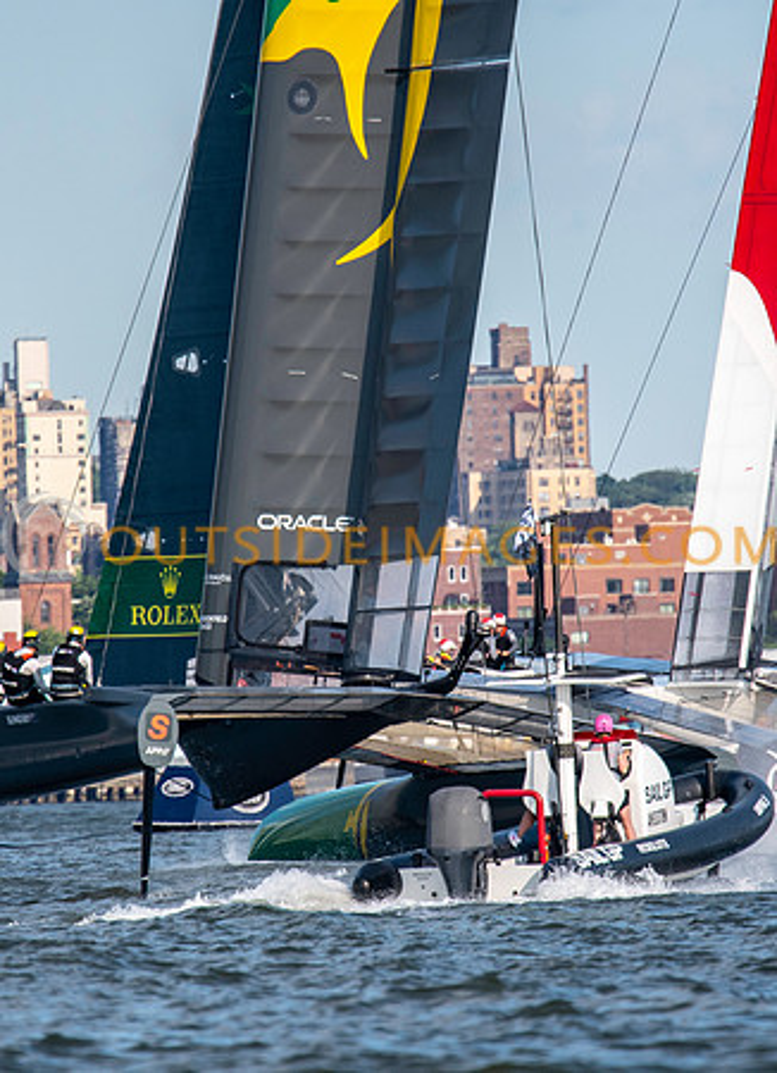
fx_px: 28144
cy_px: 536
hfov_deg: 1.6
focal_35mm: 919
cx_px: 327
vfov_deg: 2.2
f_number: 5.6
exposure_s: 1/2000
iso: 500
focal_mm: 420
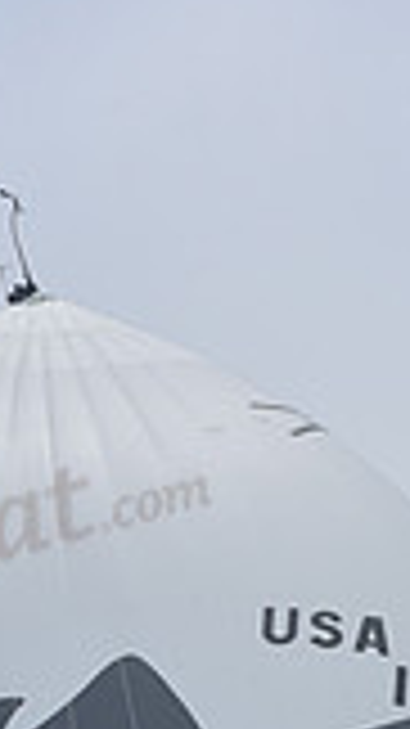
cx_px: 444
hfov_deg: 4.6
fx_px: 5088
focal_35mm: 263
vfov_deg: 8.0
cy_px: 1143
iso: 250
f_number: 11
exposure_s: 1/800
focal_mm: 70
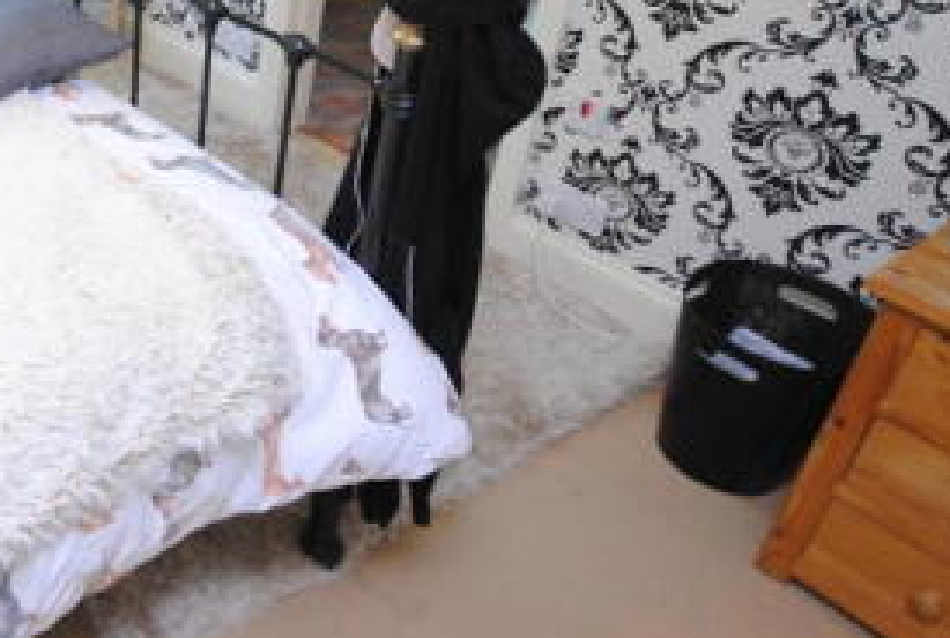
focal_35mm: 39
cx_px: -64
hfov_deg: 40.8
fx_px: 1036
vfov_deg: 33.1
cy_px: 116
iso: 400
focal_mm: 11
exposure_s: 1/25
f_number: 4.2
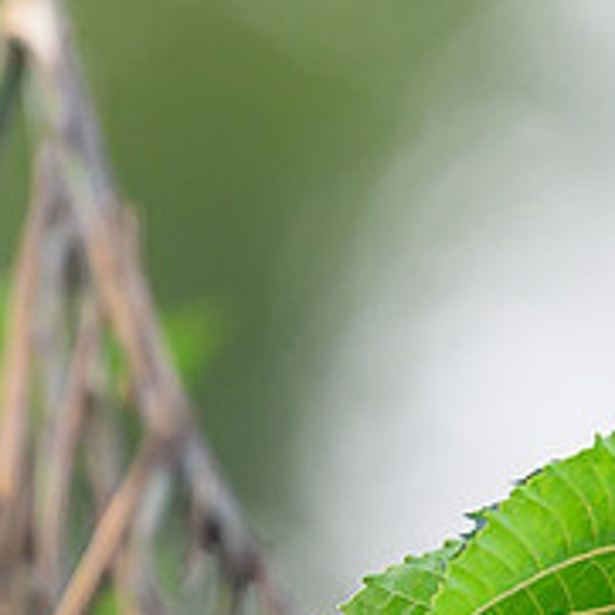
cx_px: 750
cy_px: 259
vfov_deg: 0.6
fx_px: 54633
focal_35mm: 2718
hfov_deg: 0.6
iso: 1250
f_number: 4
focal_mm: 560
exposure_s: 1/1600
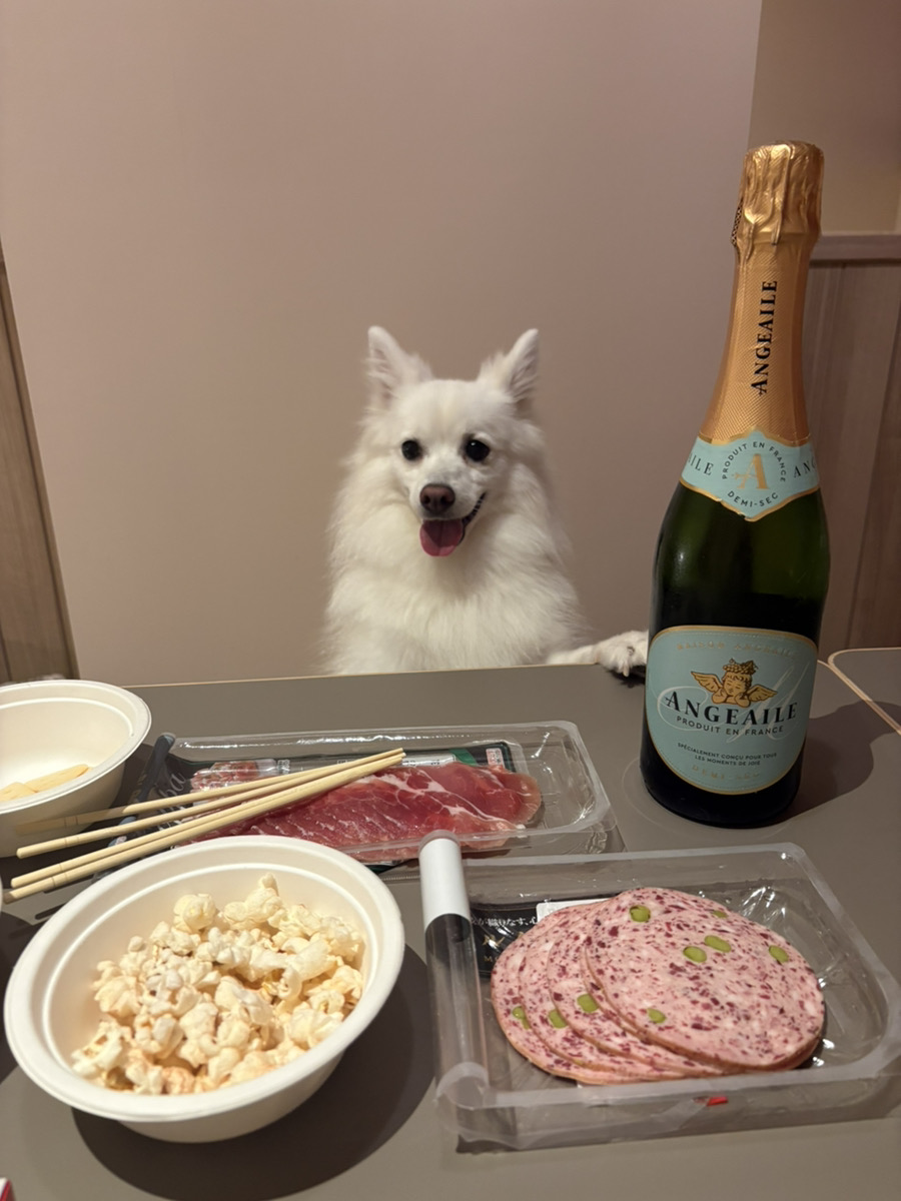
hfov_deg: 53.1
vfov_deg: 67.3
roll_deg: -0.2
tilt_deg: -20.8
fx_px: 902
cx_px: 450
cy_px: 600
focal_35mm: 26
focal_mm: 5.96
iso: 200
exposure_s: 1/50
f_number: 1.6
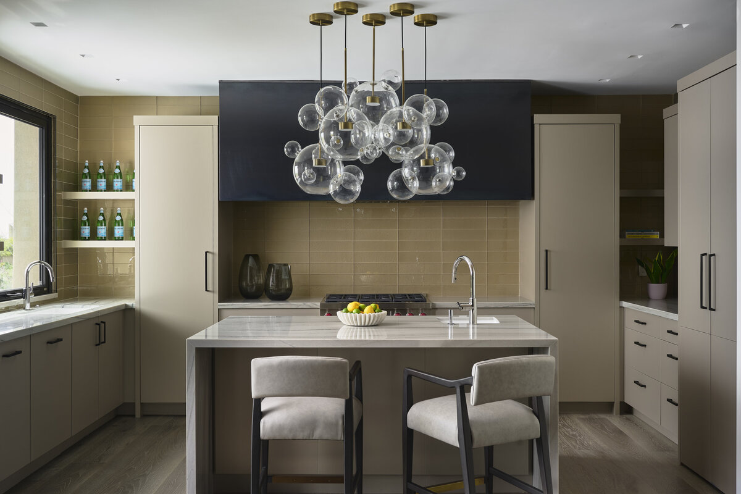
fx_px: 741
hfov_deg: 53.1
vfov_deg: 36.9
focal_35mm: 36
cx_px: 370
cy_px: 247
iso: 250
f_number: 9
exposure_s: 1/40
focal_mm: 36
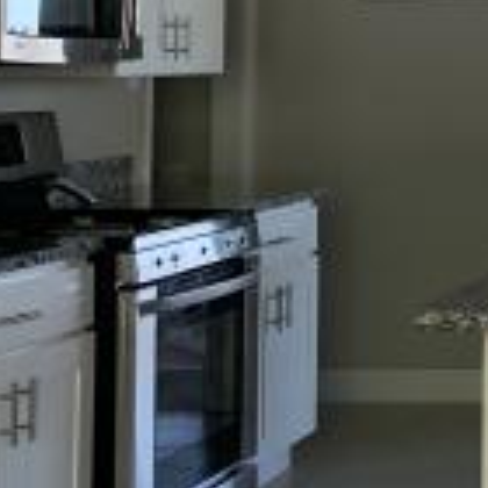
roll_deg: +0.1
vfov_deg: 16.4
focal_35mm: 105
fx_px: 1675
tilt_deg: -0.2
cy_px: 49
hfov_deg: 13.9
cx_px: 983
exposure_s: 1/113
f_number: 1.8
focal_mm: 4.25
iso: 80
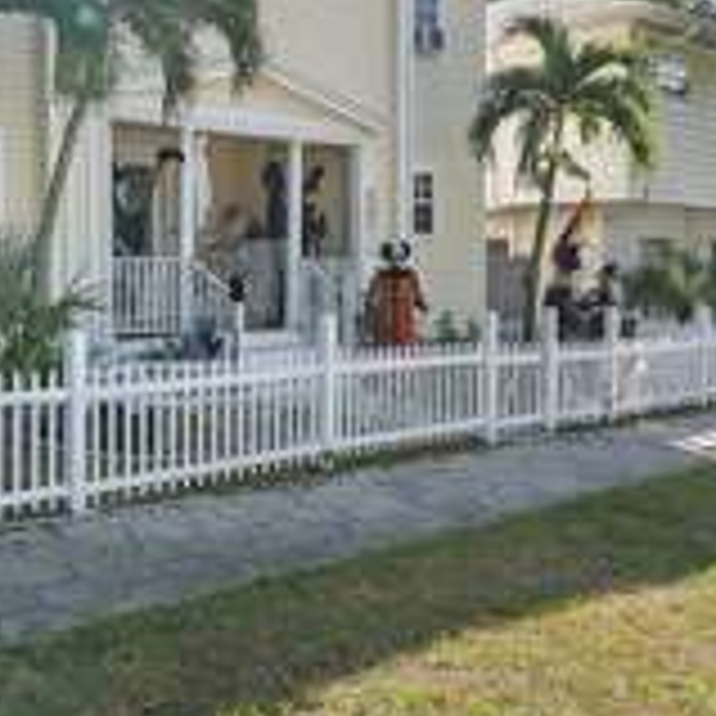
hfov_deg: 36.6
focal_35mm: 42
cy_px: 270
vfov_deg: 39.5
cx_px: 36
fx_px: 989
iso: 80
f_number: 8
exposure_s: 1/50
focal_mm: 16.5
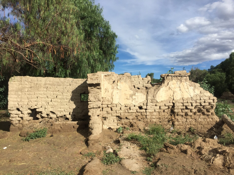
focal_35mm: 29
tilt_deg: +0.9
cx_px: 117
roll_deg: -0.1
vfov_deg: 48.2
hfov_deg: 61.7
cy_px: 88
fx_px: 196
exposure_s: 1/2326
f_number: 2.2
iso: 32
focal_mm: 4.15
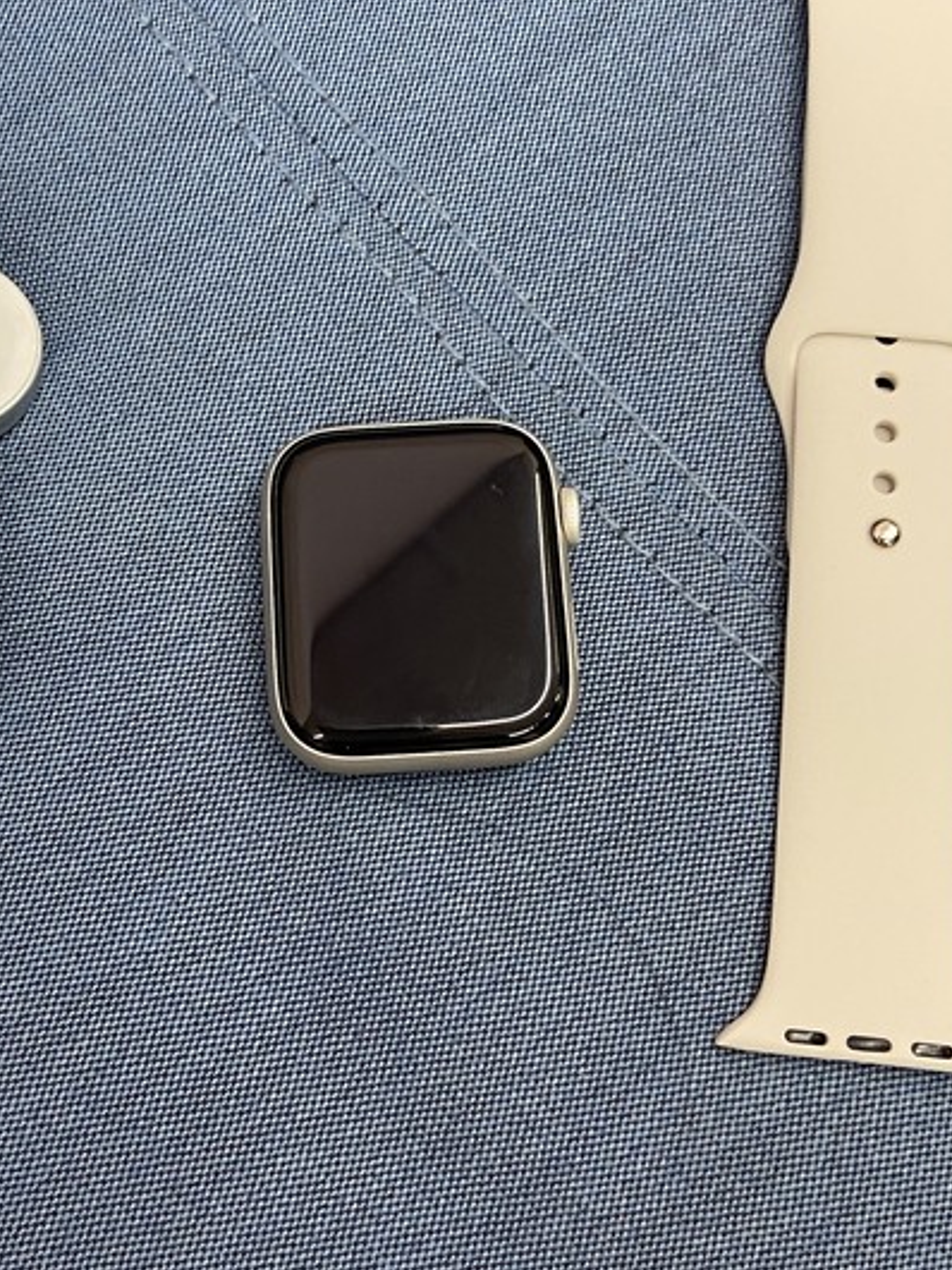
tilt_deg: -76.1
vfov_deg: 40.4
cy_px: 562
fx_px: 1724
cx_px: 378
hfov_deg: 30.8
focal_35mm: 47
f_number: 1.8
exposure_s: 1/60
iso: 125
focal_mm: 4.25
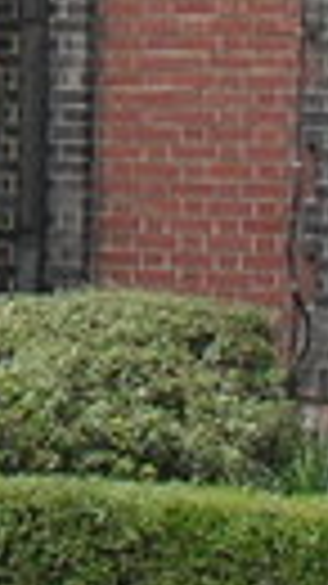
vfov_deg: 9.3
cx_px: -499
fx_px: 3452
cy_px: -385
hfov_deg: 5.2
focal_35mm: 223
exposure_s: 1/30
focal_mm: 6.3
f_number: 2.8
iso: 120
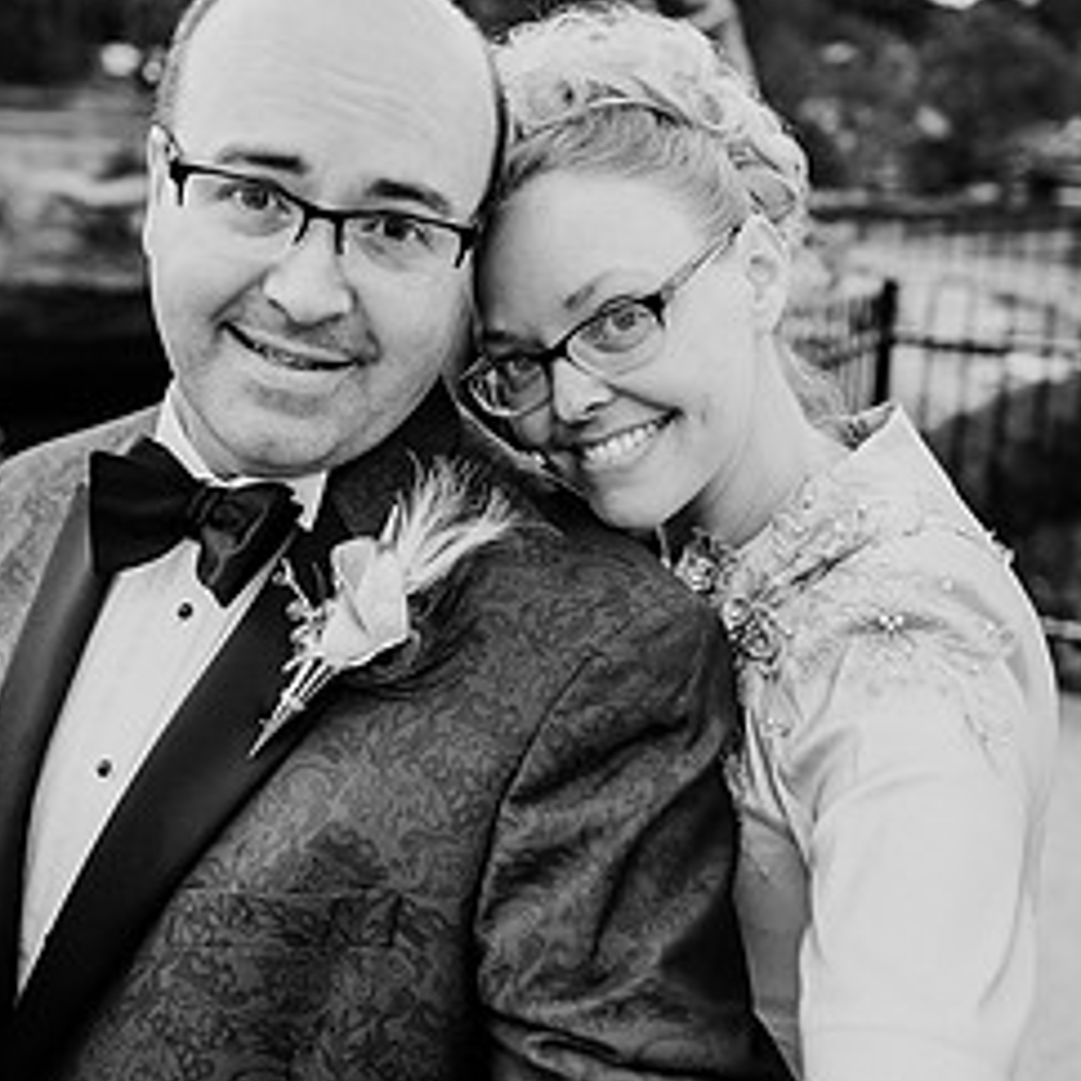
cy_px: 433
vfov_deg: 43.6
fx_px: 1343
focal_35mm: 38
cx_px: 469
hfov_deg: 43.8
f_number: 2.5
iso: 250
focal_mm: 24
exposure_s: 1/250
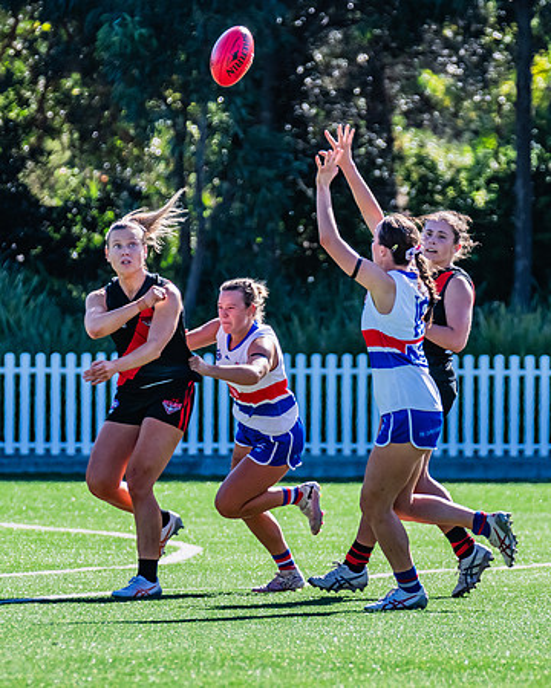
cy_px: 407
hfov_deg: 2.5
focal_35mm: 629
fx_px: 12830
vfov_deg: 3.1
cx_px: 224
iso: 800
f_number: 9
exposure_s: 1/1250
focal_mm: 360
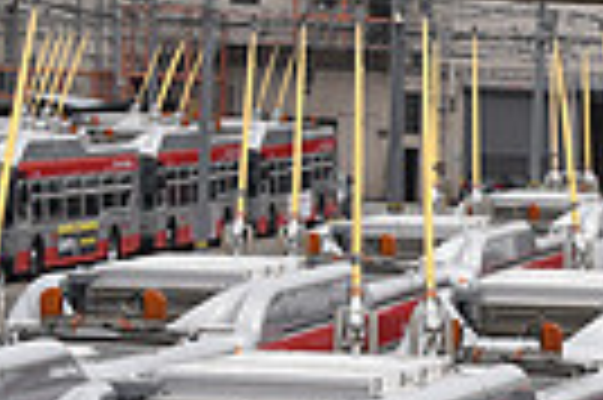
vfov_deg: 5.5
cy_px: 362
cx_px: 842
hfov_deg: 8.1
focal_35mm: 251
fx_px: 4199
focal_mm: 58
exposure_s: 1/400
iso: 180
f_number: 9
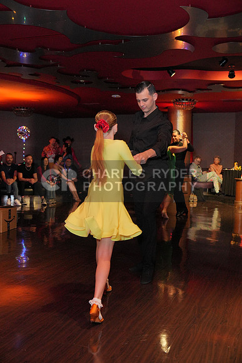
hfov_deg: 33.4
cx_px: 121
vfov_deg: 48.4
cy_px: 182
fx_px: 403
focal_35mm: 40
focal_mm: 40
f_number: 4
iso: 4000
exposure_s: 1/200
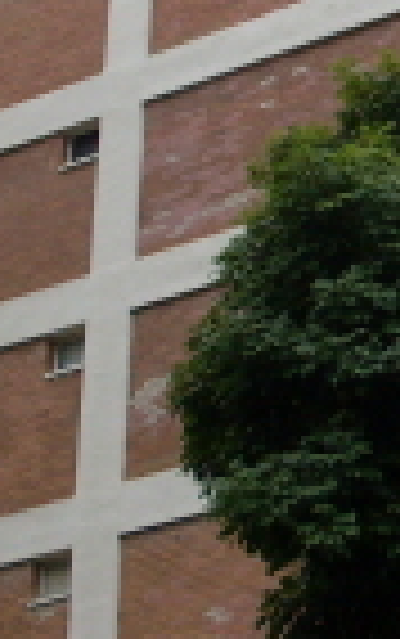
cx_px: 845
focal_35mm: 156
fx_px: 2715
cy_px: 90
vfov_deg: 13.3
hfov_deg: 8.0
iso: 80
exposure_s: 1/350
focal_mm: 6.3
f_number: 2.8
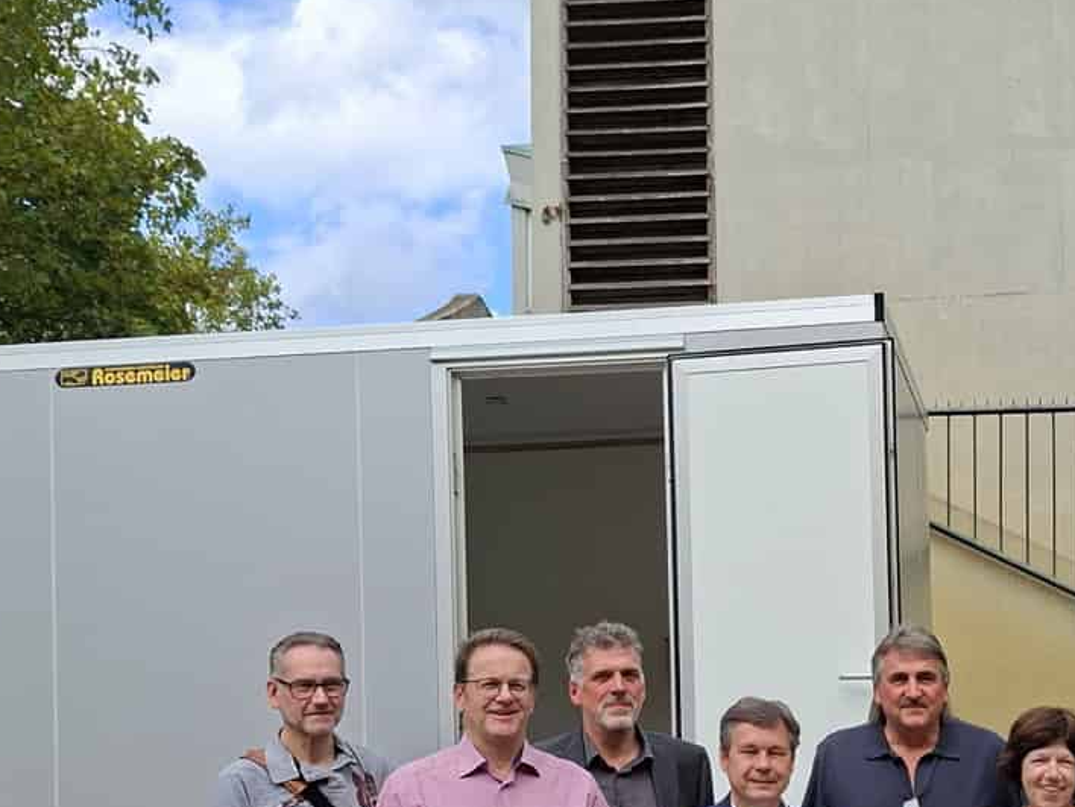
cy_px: 647
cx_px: 777
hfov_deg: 36.1
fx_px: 1615
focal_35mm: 52
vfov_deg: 27.5
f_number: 1.8
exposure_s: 1/1429
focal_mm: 5.5
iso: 50
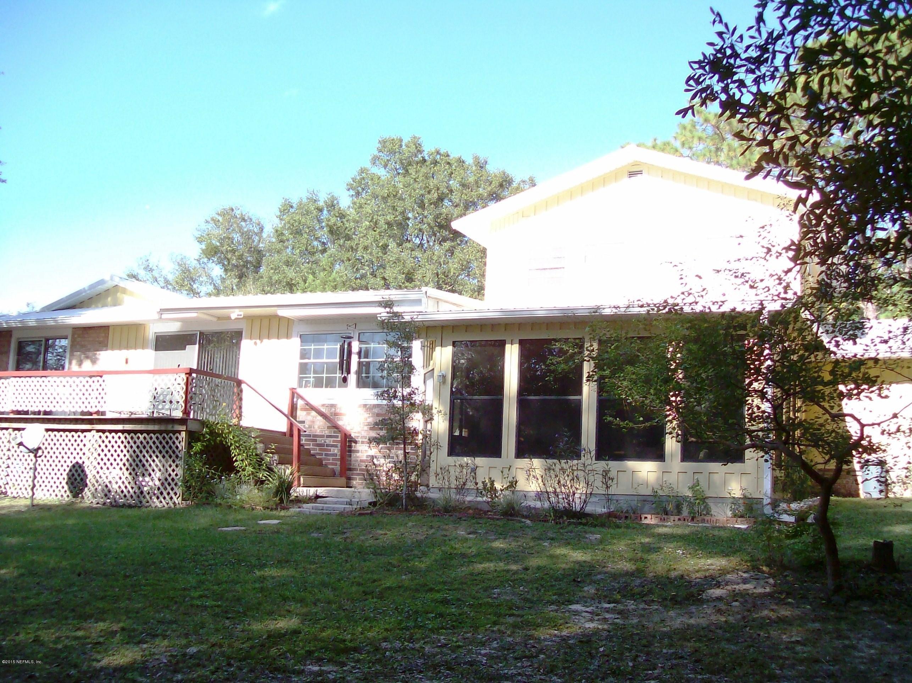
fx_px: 948
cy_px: 342
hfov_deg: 51.4
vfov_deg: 39.6
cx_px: 456
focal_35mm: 36
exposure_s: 1/314
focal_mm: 6
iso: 80
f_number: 2.7
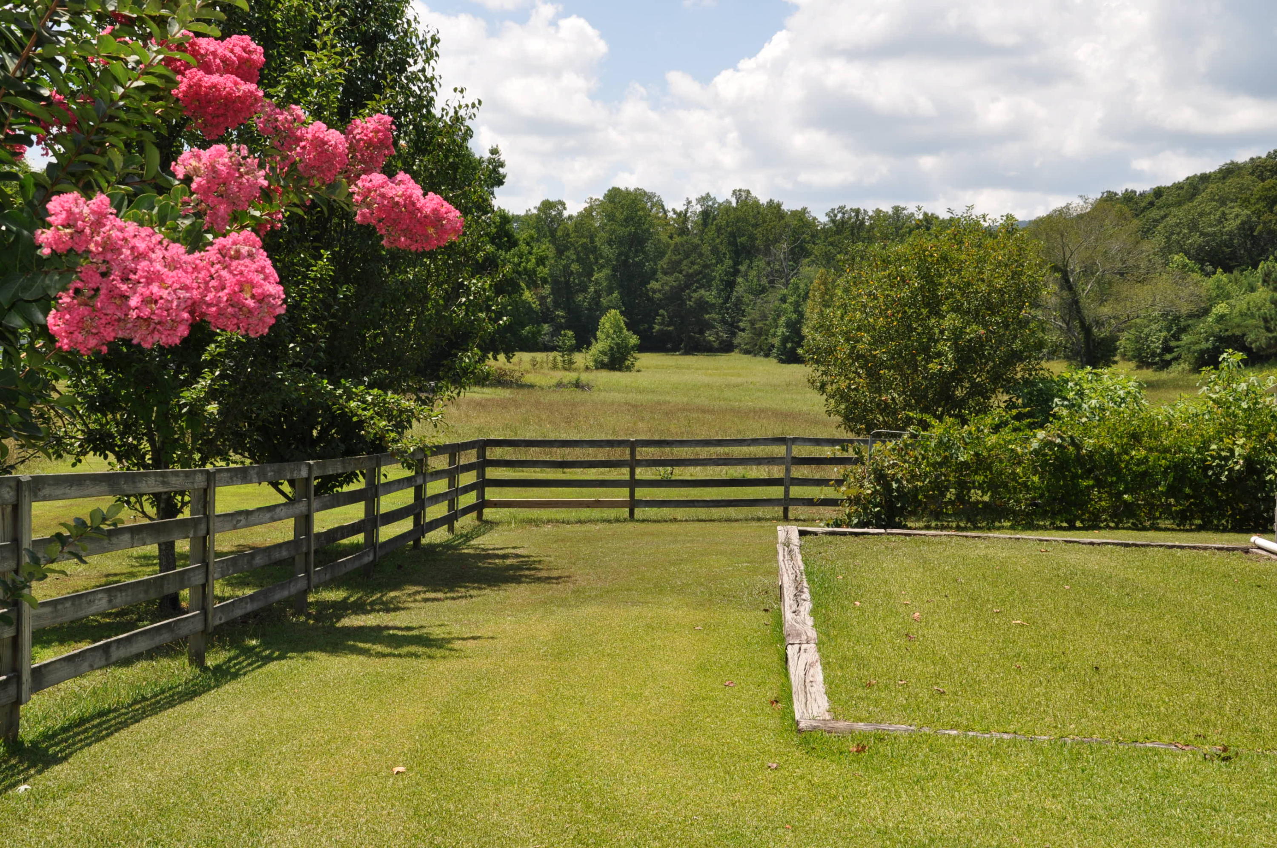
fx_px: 1328
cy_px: 424
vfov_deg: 35.4
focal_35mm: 38
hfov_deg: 51.3
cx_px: 638
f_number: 13
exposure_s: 1/200
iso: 200
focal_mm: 25
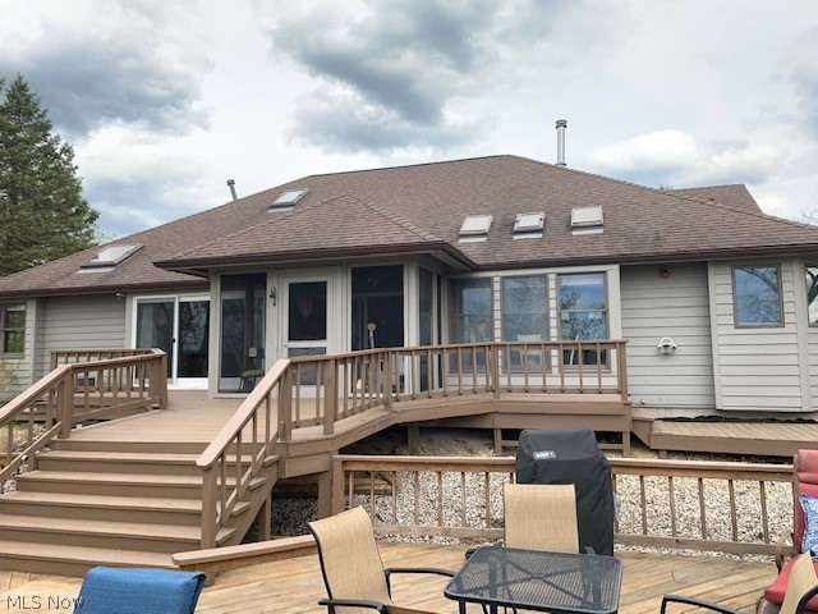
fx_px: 614
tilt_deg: +6.9
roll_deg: +0.6
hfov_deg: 67.3
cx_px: 409
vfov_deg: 53.1
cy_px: 307
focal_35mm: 26
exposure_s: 1/512
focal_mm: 4.25
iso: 25
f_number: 1.8
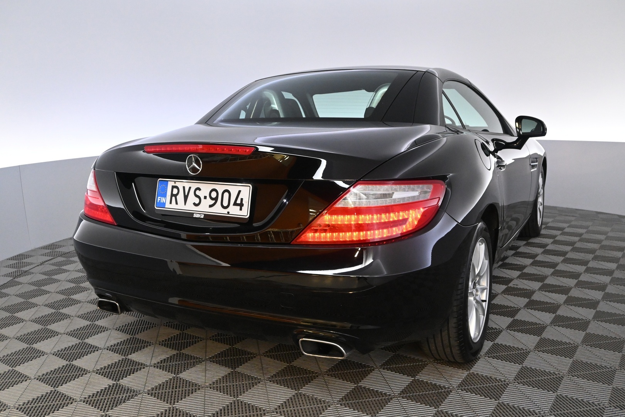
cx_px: 312
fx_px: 547
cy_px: 208
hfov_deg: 59.5
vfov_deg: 41.7
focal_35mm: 32
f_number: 5
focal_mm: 21
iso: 3200
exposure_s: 1/100
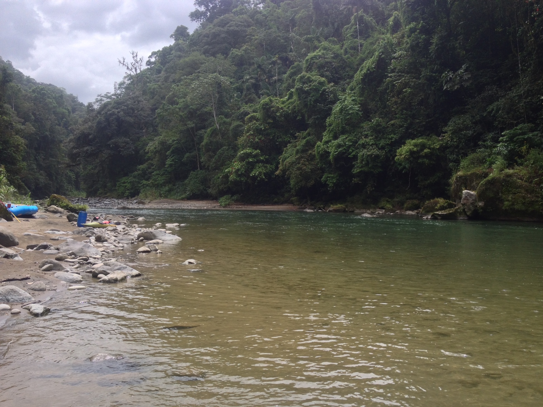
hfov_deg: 52.6
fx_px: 549
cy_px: 204
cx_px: 272
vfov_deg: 40.7
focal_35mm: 35
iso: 50
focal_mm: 4.28
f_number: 2.4
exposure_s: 1/613
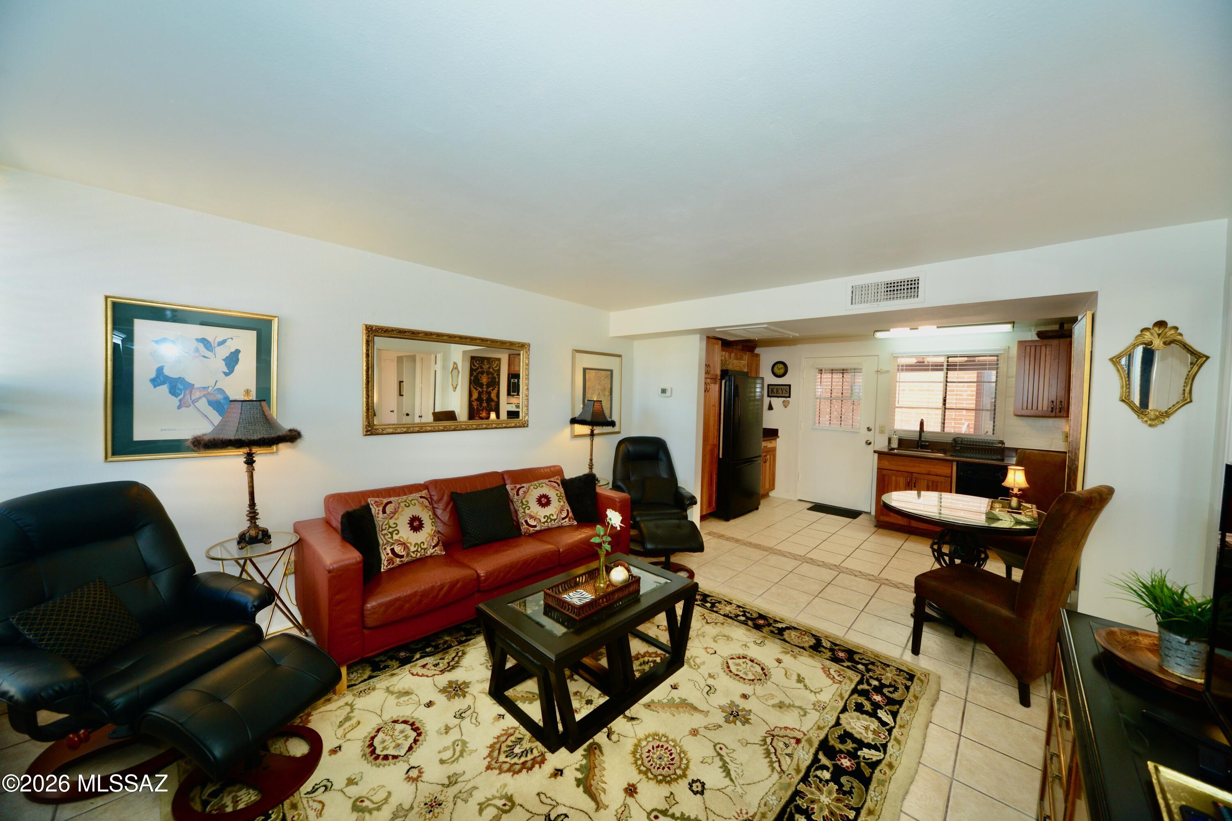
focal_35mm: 12
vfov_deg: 90.0
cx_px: 616
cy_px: 410
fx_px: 411
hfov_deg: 112.6
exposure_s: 1/60
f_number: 7.1
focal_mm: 12
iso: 800
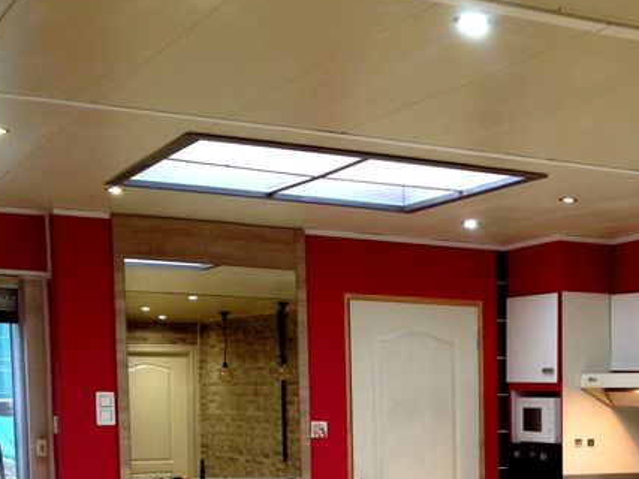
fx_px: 1513
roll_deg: +0.3
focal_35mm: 82
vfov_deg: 17.3
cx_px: 682
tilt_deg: -8.2
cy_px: 540
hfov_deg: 22.6
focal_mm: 4.28
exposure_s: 1/20
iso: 64
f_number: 2.4
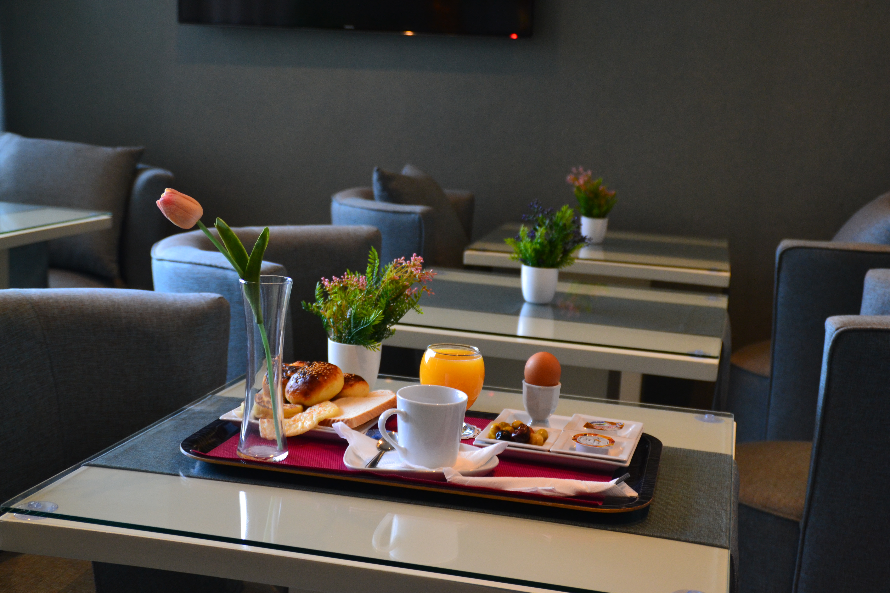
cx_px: 445
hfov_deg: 41.1
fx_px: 1187
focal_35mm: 48
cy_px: 296
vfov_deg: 28.1
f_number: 4.2
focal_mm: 32
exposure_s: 1/60
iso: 800
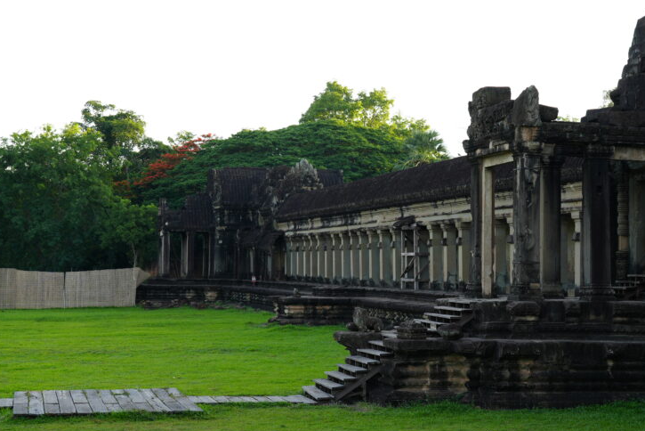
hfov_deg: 28.1
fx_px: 1290
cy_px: 227
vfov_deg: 18.9
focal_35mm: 72
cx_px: 343
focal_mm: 51
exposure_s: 1/80
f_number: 5
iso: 100
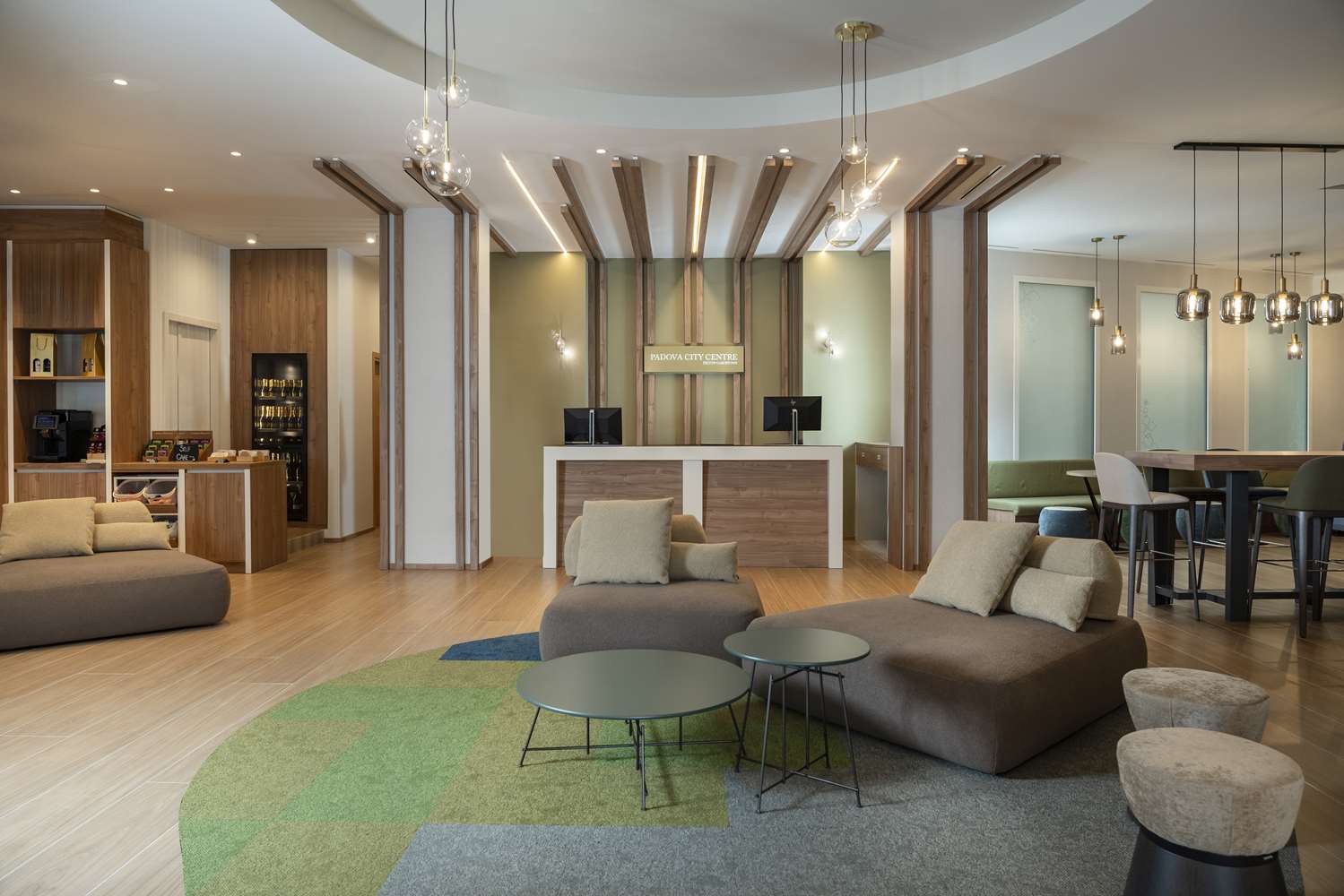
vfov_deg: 53.2
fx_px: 896
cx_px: 672
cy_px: 448
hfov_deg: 73.7
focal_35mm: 24
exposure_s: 1/25
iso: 400
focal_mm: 24
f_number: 5.6
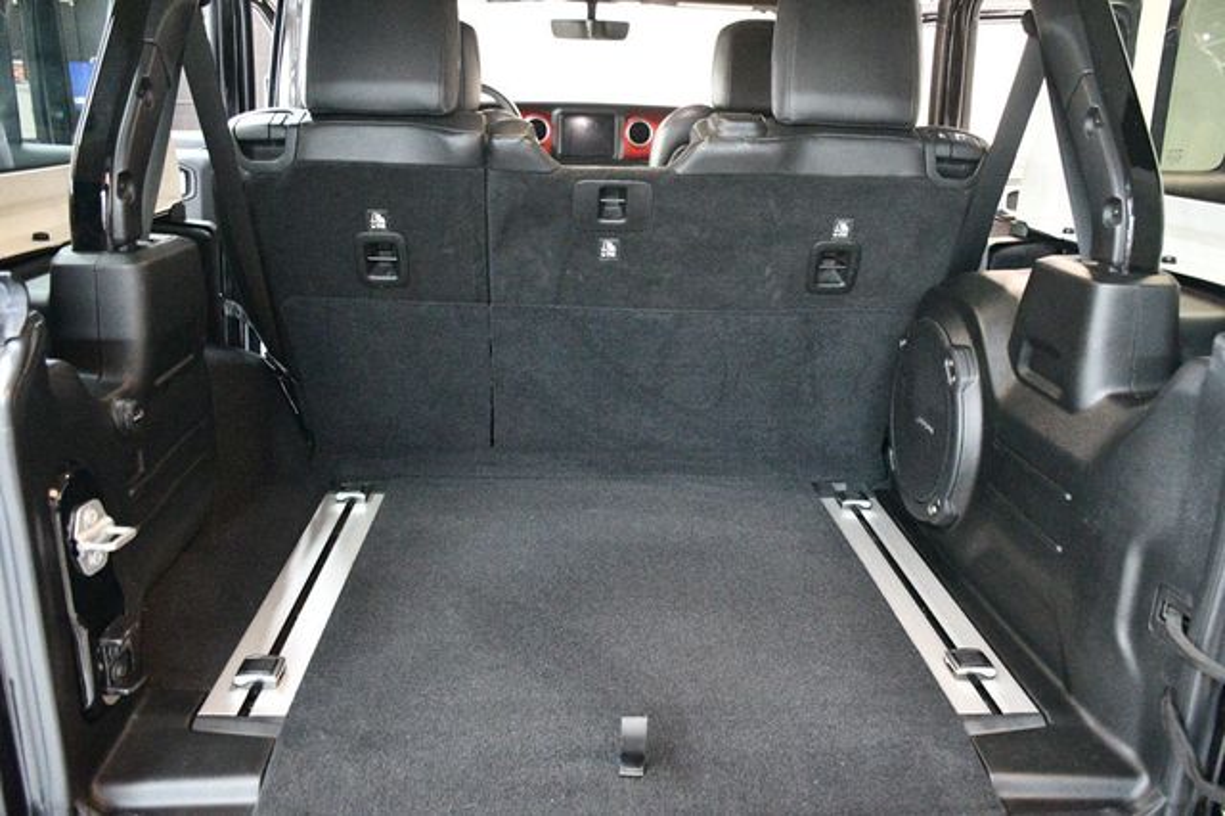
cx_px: 612
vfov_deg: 43.6
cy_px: 408
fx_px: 1020
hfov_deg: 62.0
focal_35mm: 30
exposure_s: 1/60
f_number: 3.5
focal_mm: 20
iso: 12800
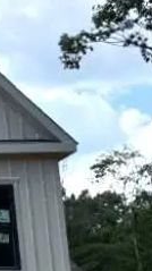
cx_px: -415
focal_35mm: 112
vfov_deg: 19.1
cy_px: 118
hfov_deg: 7.9
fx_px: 804
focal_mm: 6.76
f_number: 1.78
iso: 80
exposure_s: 1/10417
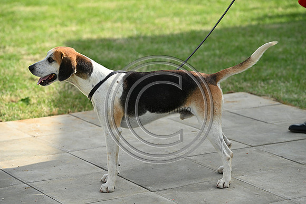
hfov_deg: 16.4
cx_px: 153
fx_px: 1063
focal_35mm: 125
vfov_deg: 11.0
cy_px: 102
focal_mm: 125
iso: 250
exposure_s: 1/1000
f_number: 4.5
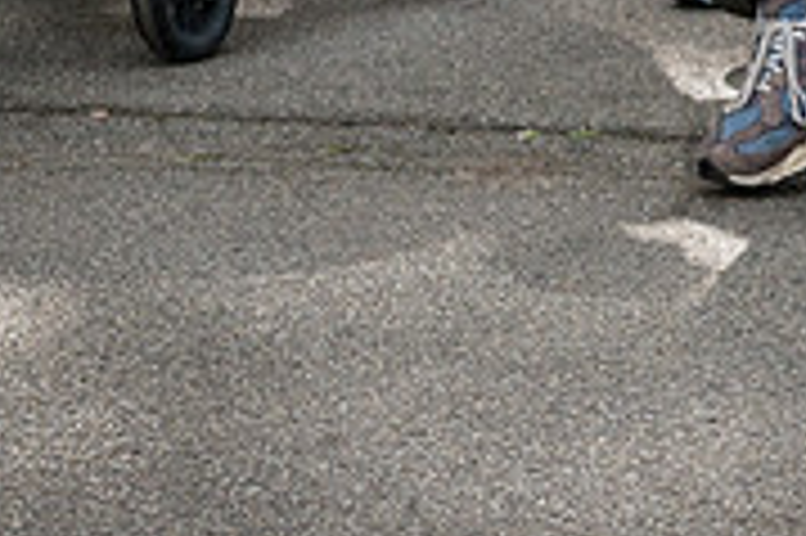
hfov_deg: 8.6
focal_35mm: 236
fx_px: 5279
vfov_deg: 5.8
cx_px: 1162
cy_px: -7
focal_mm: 48
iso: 1000
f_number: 5
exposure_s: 1/800
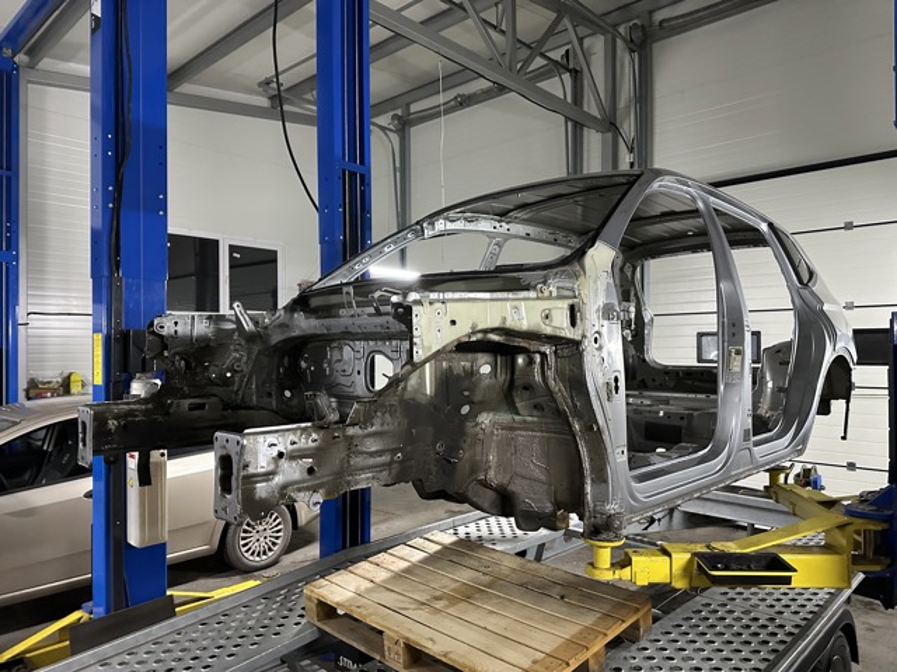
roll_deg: +0.1
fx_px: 621
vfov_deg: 56.8
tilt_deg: -0.7
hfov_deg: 71.6
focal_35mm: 24
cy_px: 336
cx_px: 448
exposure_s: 1/60
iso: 800
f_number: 1.78
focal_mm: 6.86
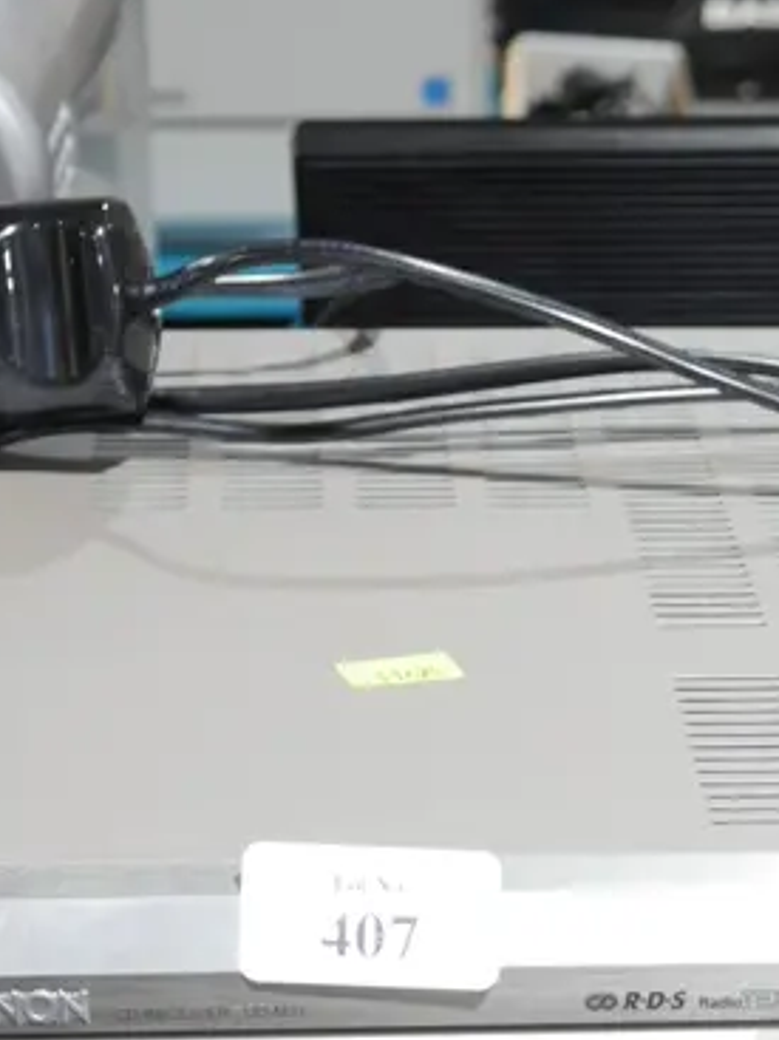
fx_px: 3182
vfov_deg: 17.3
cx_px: 567
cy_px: 1389
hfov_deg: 13.9
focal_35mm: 106
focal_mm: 19
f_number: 4.1
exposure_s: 1/60
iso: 640
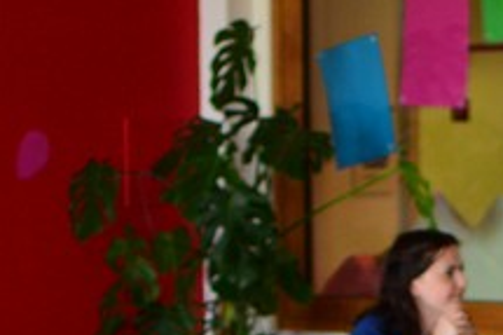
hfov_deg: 8.1
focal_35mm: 250
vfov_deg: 5.4
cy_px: 643
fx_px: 3496
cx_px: 608
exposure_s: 1/320
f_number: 1.8
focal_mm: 35
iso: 450
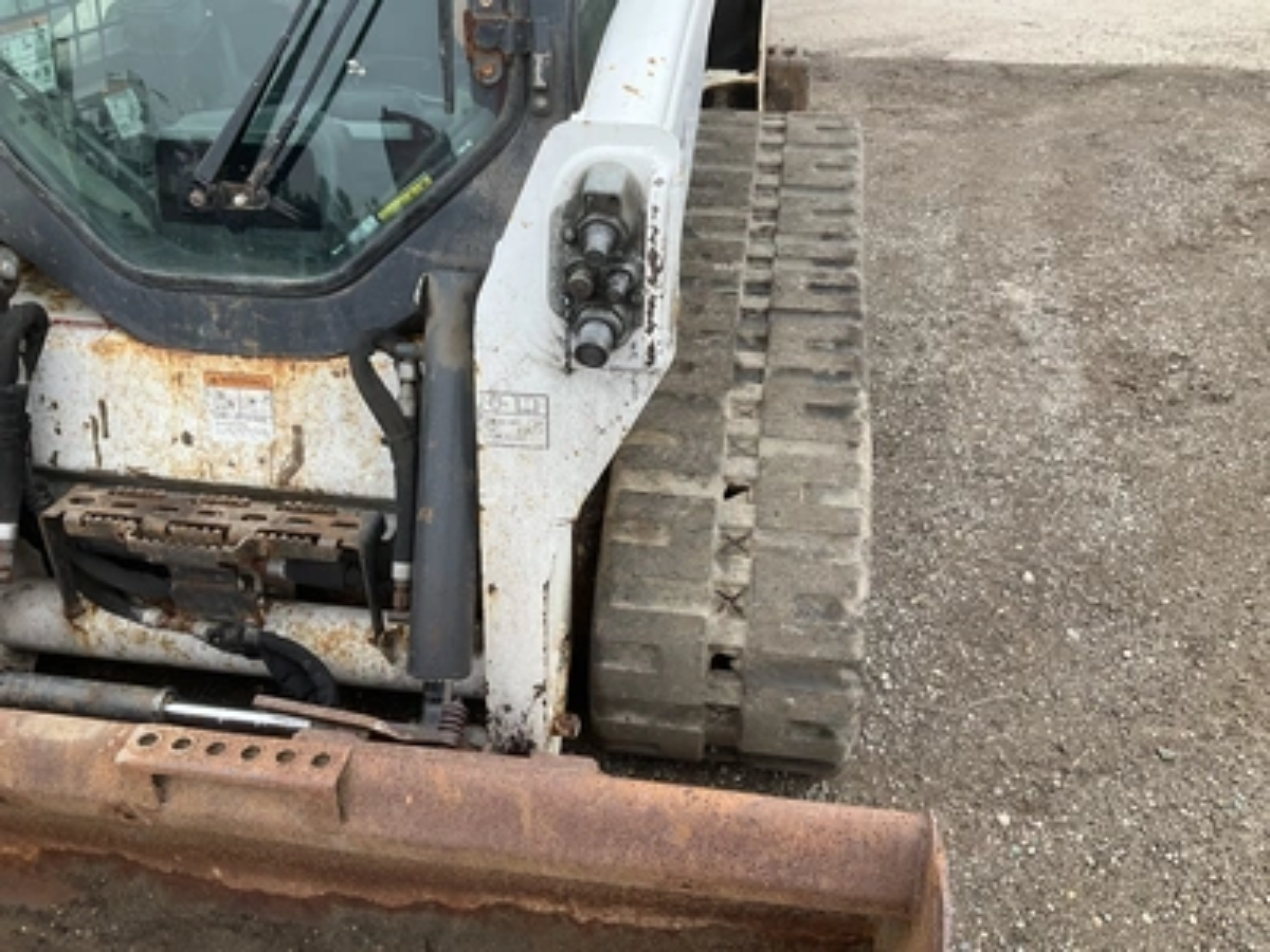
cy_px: 476
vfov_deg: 48.2
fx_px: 1064
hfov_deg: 61.7
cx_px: 635
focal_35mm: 29
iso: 16
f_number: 1.8
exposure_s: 1/122
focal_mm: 3
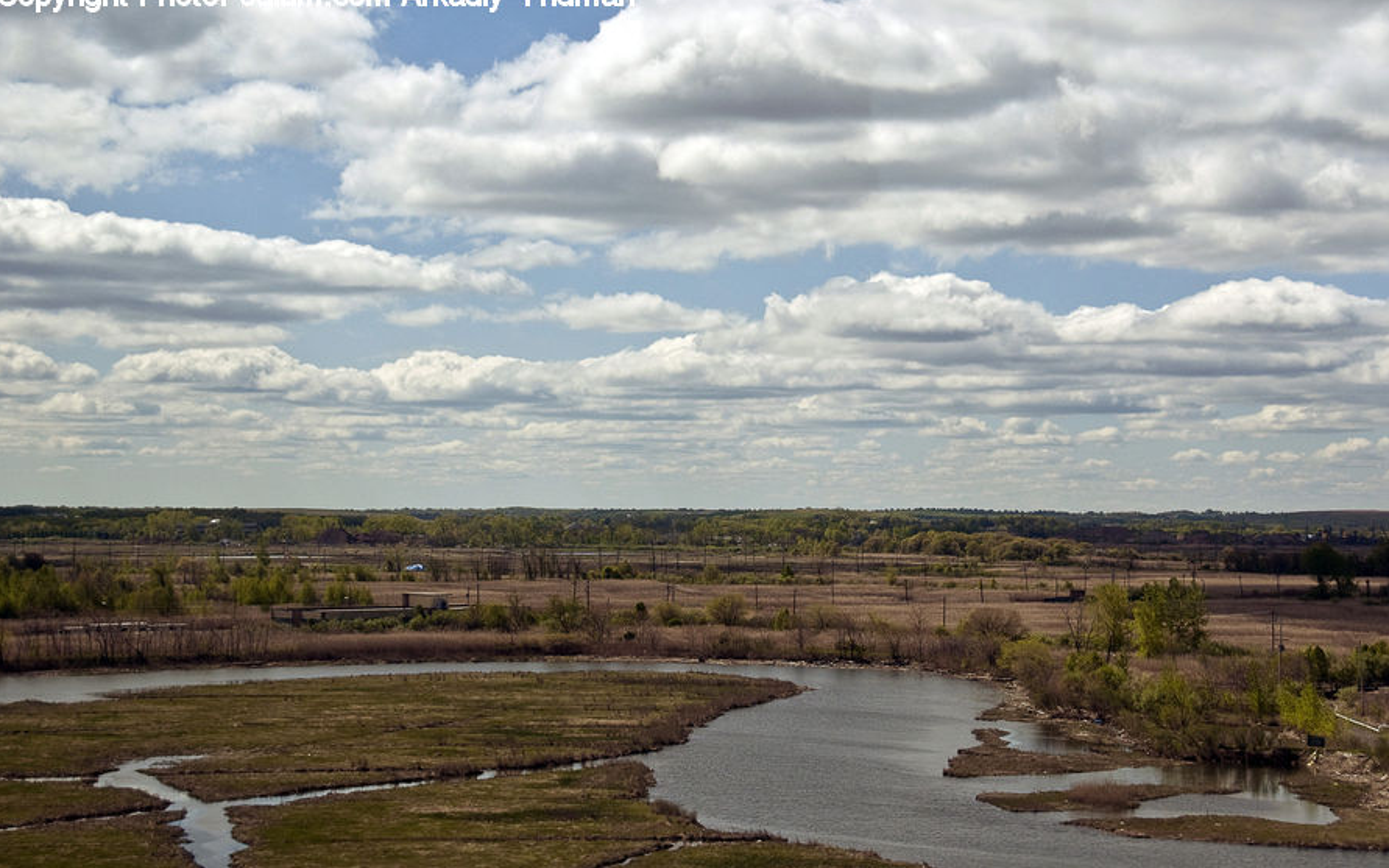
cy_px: 423
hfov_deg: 27.8
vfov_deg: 17.6
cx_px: 697
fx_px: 2801
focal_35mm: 74
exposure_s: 1/500
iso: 200
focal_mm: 48
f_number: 5.6
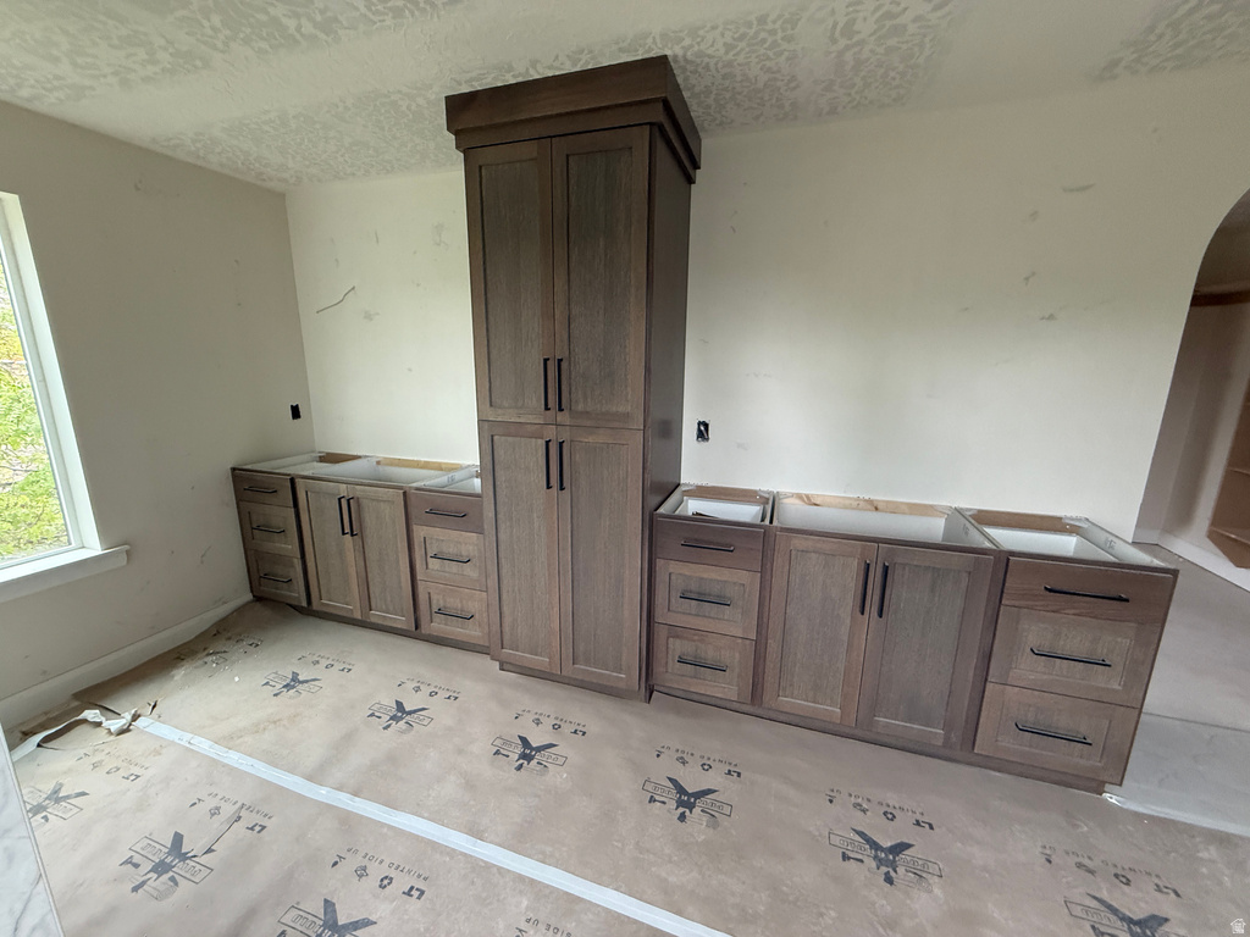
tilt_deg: -12.3
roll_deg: -0.6
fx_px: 506
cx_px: 625
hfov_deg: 102.1
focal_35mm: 14
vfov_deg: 85.7
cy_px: 468
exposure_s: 1/87
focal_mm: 2.22
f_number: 2.2
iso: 400
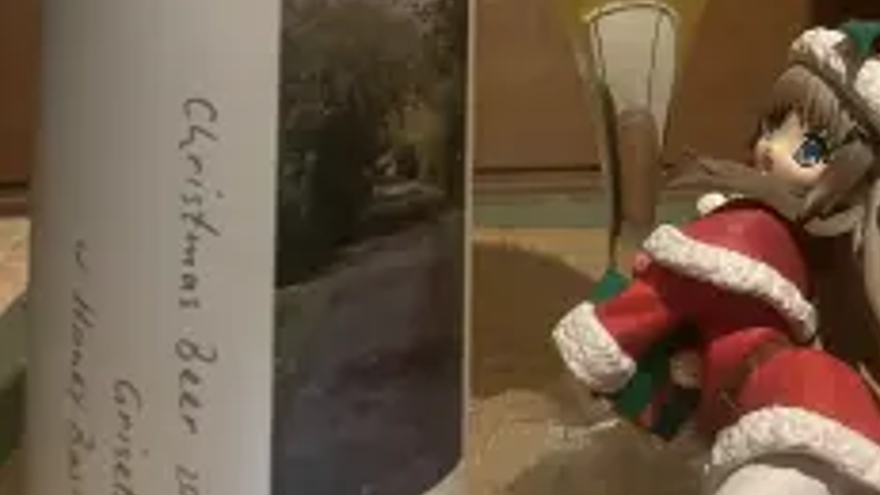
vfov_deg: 22.4
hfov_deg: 41.9
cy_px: -114
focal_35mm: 49
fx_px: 1144
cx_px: 537
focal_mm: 4.2
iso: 800
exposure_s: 1/30
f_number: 1.6
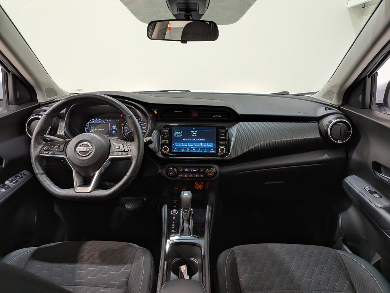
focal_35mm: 24
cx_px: 195
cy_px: 146
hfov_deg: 71.6
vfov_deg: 56.8
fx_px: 270
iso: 43
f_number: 1.7
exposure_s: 1/24
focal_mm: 4.53
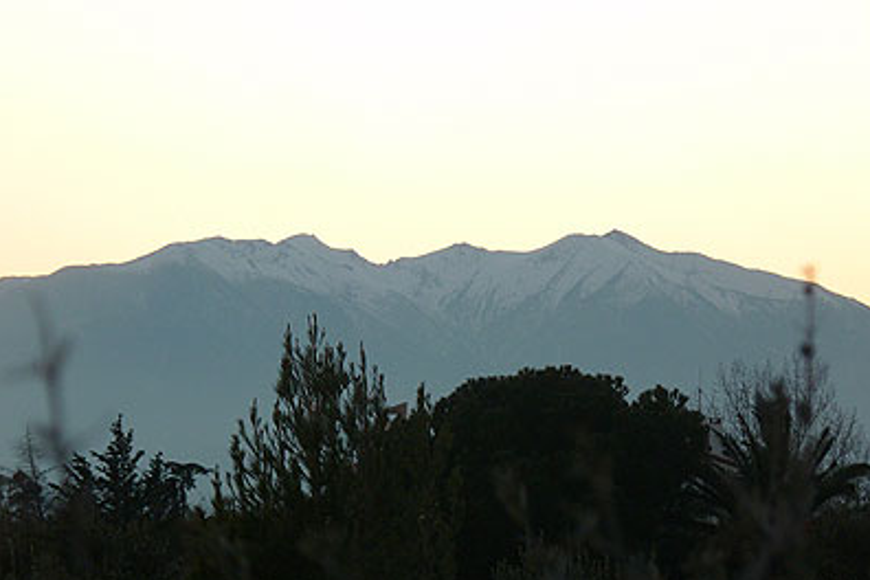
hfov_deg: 8.2
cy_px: 294
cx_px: 384
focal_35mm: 252
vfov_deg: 5.5
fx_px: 6090
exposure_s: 1/160
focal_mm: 37.8
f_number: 3.7
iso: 160
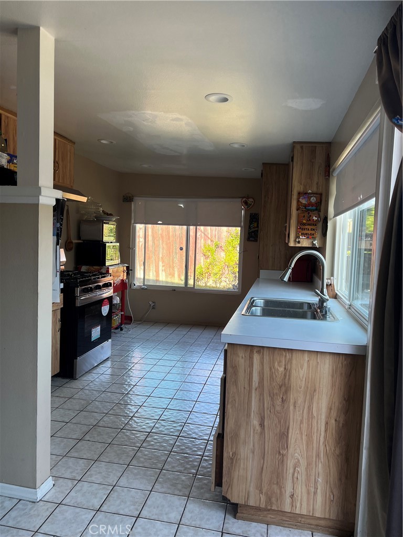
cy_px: 268
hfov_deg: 53.1
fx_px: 404
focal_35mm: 26
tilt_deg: -4.6
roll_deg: -2.7
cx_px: 202
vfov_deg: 67.3
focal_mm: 5.7
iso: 64
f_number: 1.5
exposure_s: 1/142
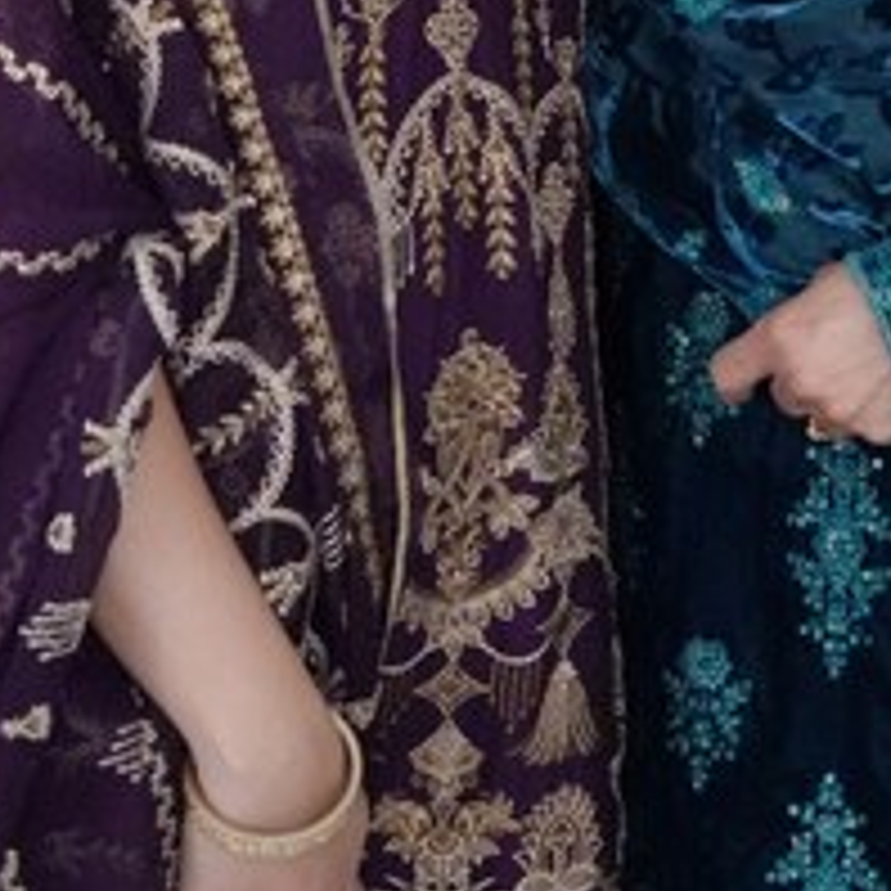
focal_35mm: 160
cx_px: 1017
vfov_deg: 10.8
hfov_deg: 10.8
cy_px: -124
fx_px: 4651
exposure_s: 1/160
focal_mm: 31
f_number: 3.2
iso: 6400
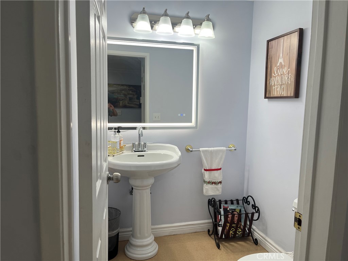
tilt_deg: -6.9
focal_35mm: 26
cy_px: 130
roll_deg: -1.2
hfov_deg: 67.3
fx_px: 261
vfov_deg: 53.1
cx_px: 174
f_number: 1.6
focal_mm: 5.1
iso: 40
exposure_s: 1/133
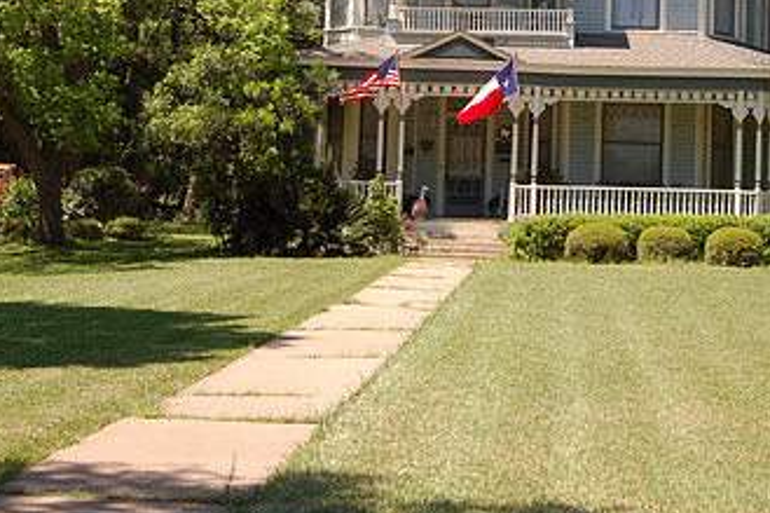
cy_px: 89
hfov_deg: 27.1
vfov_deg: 18.2
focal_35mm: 74
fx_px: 1582
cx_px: 552
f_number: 8
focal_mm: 28
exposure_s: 1/250
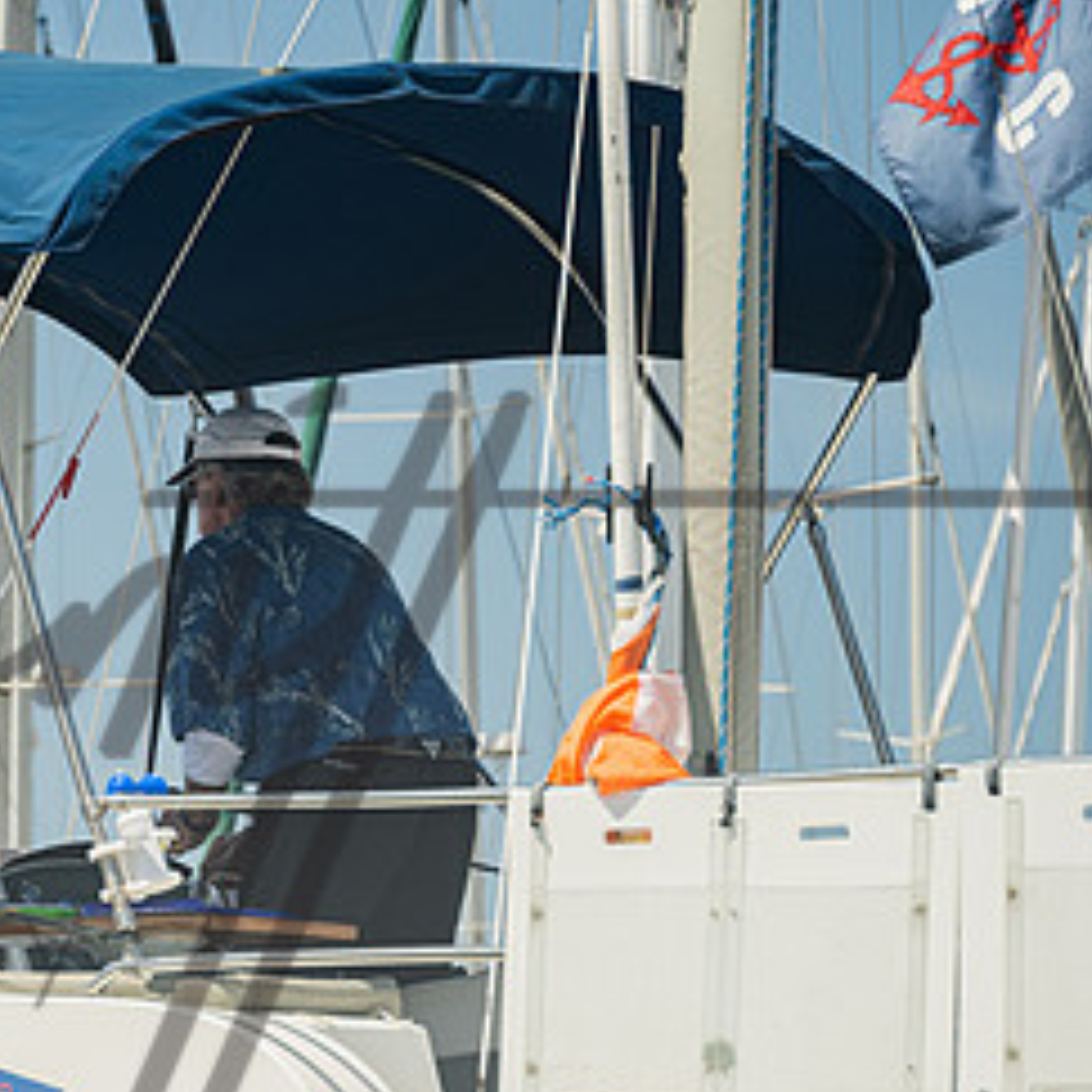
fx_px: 10136
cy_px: 604
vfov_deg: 6.2
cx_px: -117
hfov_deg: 6.1
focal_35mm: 284
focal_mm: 140
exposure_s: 1/500
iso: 250
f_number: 6.3
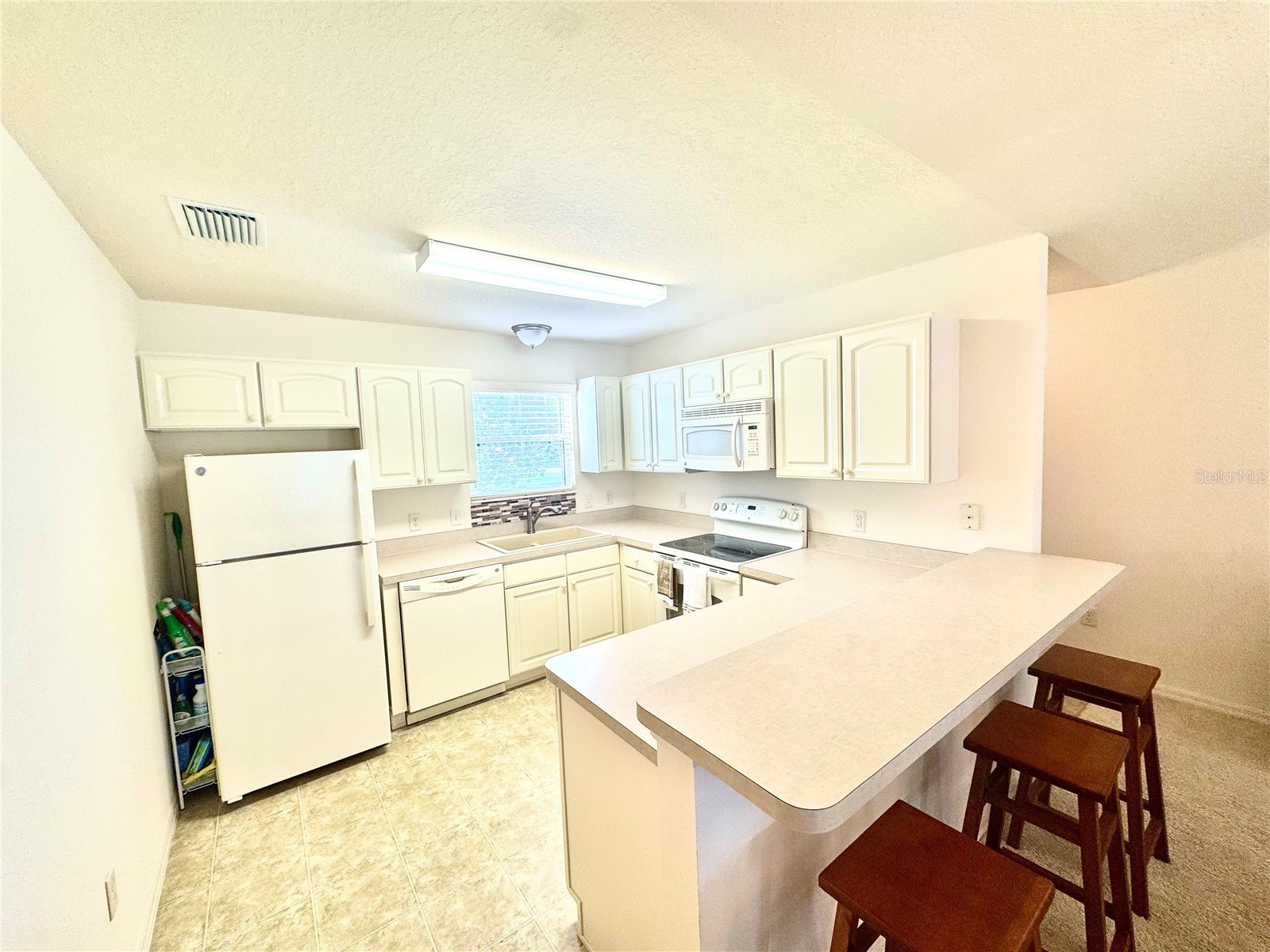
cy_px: 476
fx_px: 514
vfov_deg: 85.7
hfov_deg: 102.1
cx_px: 635
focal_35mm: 14
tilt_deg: -4.0
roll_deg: +1.7
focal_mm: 2.22
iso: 100
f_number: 2.2
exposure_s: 1/120
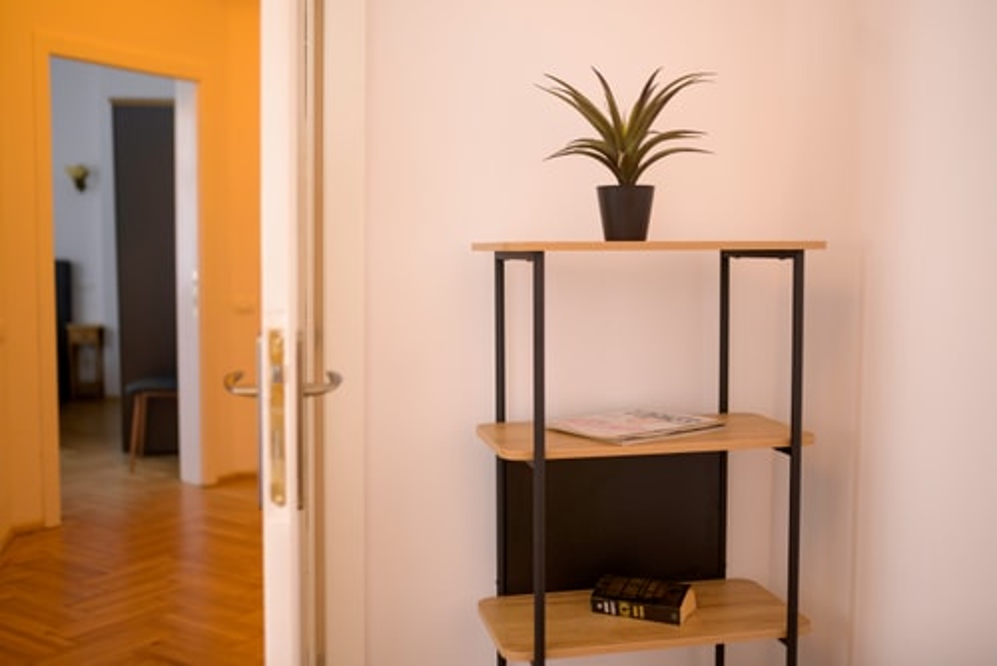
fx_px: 1053
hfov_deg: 50.7
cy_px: 314
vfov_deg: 35.1
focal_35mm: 38
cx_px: 500
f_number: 1.4
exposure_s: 1/500
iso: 500
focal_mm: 35
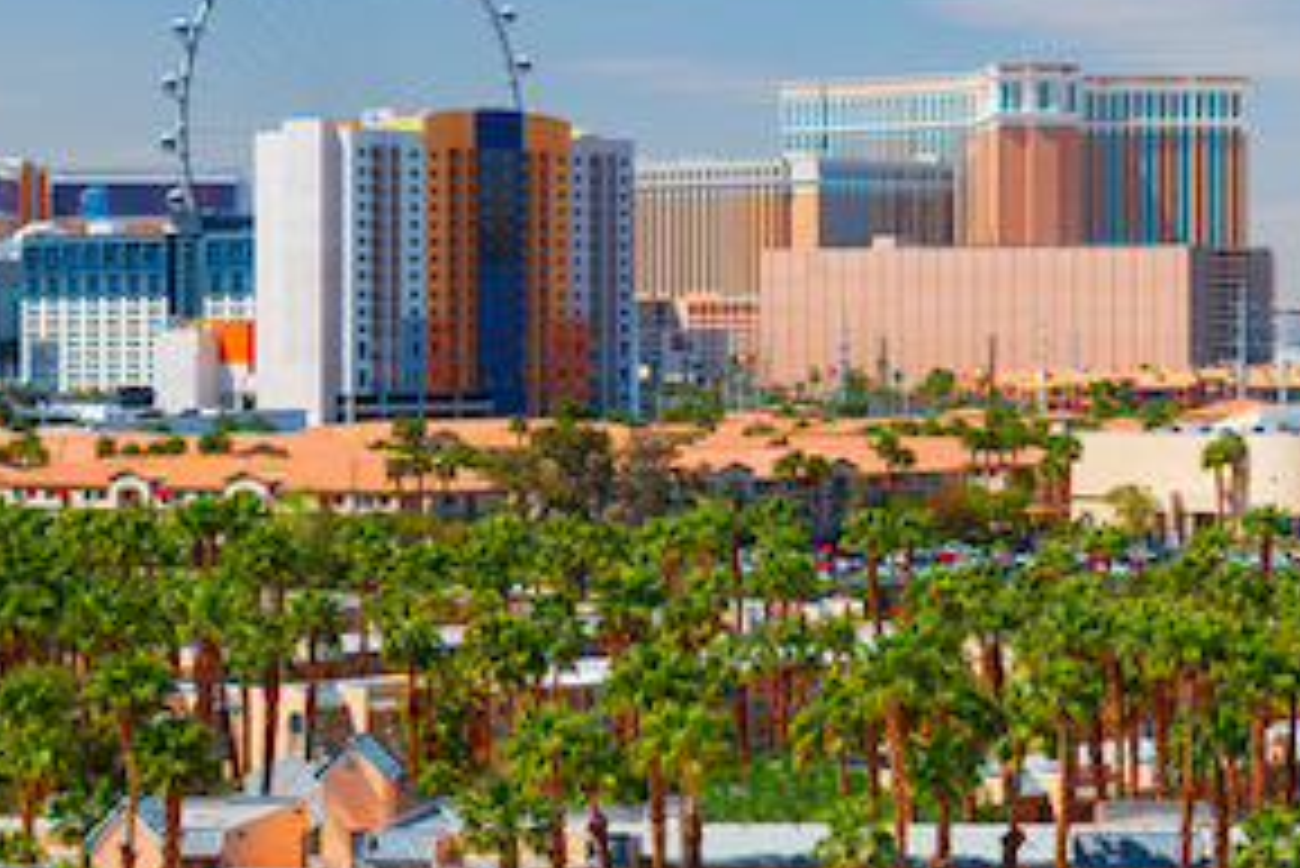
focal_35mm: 128
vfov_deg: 10.7
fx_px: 4624
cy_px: 202
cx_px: 985
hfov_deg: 15.9
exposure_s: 1/125
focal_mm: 56
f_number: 8
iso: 140
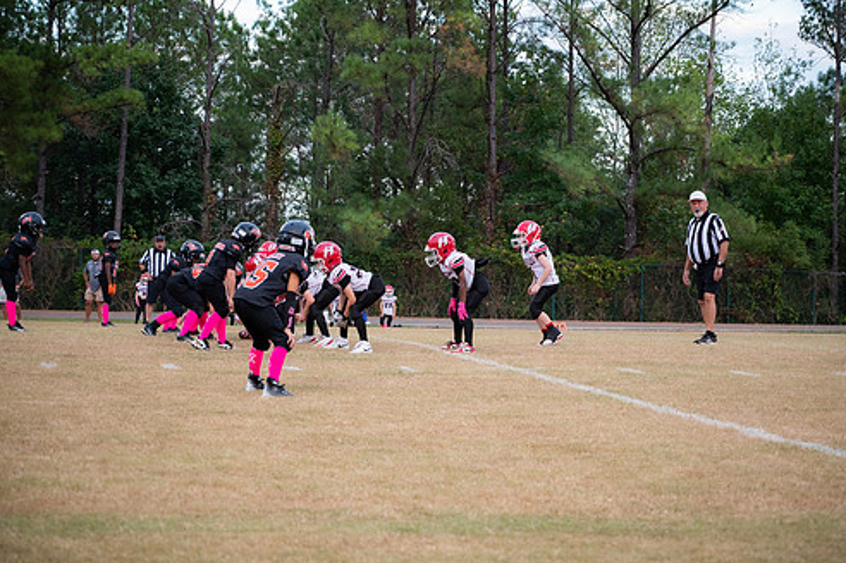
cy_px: 270
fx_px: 1995
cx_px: 442
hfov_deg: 23.9
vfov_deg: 16.0
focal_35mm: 85
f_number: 4
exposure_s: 1/640
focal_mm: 70
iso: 1250
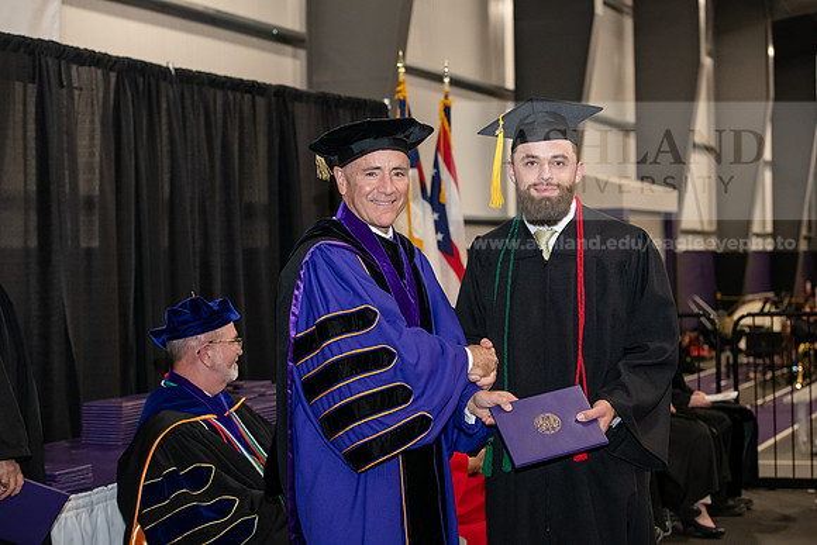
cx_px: 408
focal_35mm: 70
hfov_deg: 28.8
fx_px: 1589
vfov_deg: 19.5
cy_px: 272
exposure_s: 1/200
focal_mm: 70
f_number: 5
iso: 2500
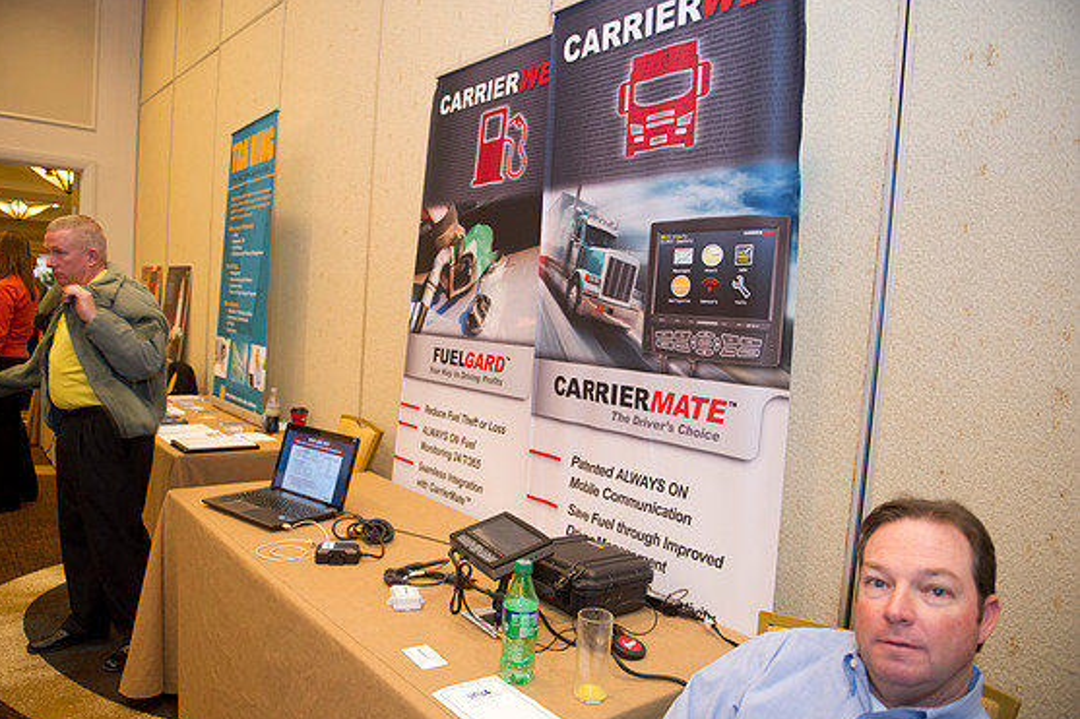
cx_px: 520
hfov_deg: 71.5
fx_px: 750
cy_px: 370
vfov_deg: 51.3
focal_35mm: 25
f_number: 2.8
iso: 1600
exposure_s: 1/60
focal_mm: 24
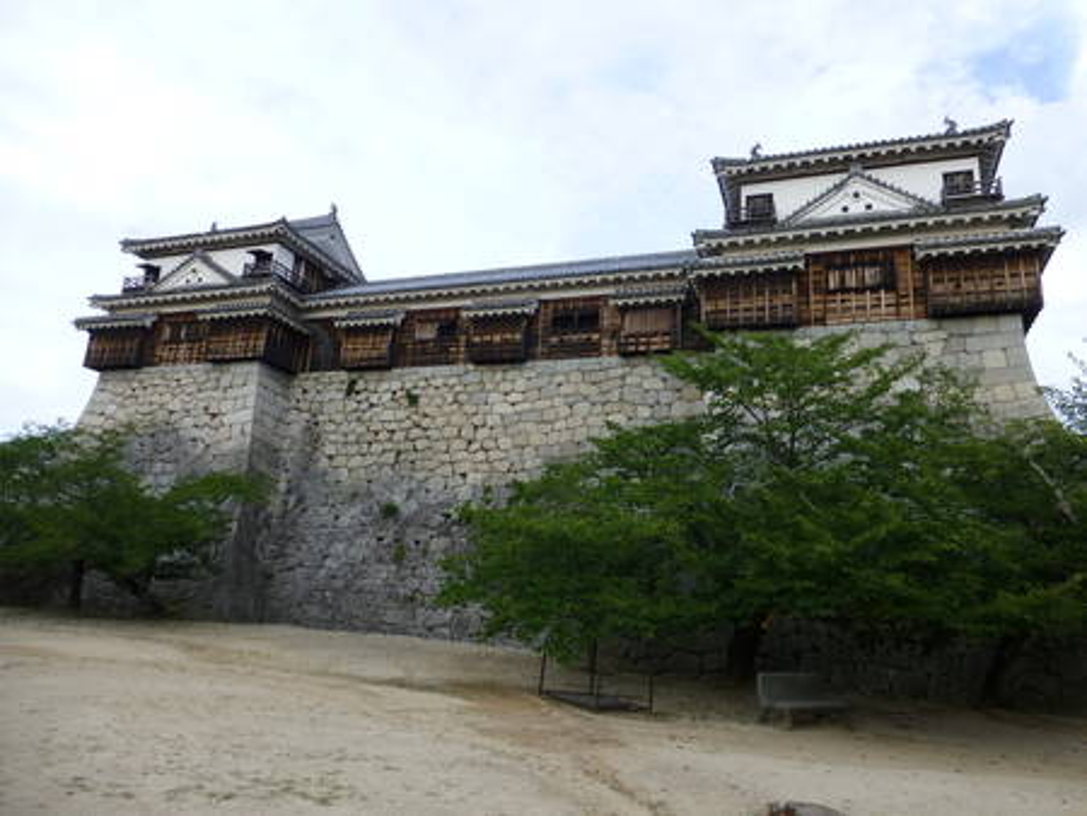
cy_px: 408
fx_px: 754
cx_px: 544
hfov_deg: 71.6
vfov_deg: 56.9
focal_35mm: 24
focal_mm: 4.3
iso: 100
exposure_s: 1/250
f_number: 4
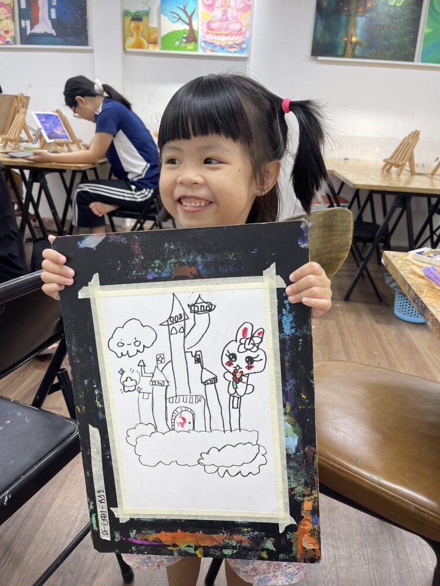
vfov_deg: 69.4
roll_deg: -3.5
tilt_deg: -21.4
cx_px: 220
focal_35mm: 25
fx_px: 424
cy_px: 293
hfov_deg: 54.9
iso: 50
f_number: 1.6
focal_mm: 5.1
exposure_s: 1/100
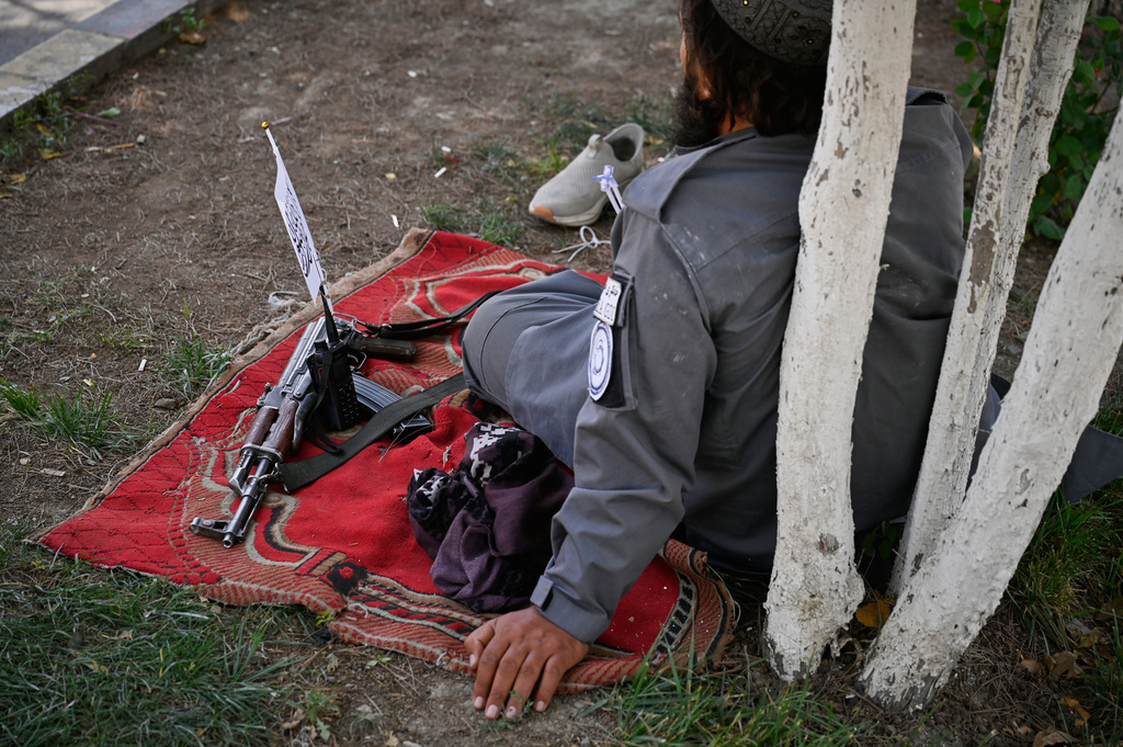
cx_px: 562
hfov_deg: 31.9
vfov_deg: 21.5
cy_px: 374
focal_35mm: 63
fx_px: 1964
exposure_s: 1/320
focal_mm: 63
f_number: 4.5
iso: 125
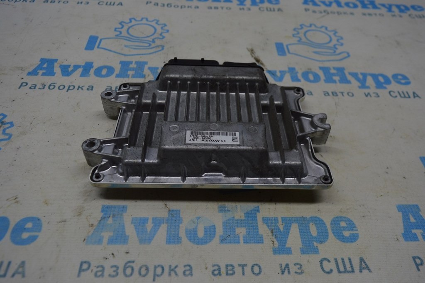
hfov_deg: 62.0
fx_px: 354
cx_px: 212
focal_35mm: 30
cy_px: 142
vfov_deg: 43.5
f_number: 5.6
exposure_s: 1/125
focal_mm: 20
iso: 400
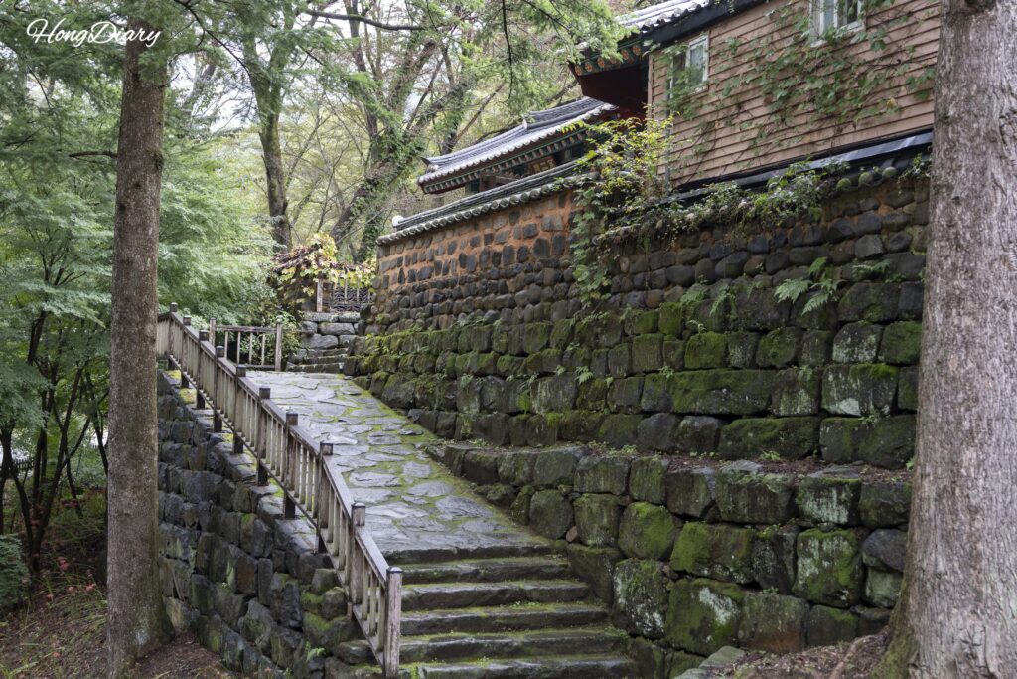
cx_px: 508
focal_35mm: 48
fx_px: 1356
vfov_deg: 28.1
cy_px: 340
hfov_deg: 41.1
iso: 1250
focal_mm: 48
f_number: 5.6
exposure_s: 1/160
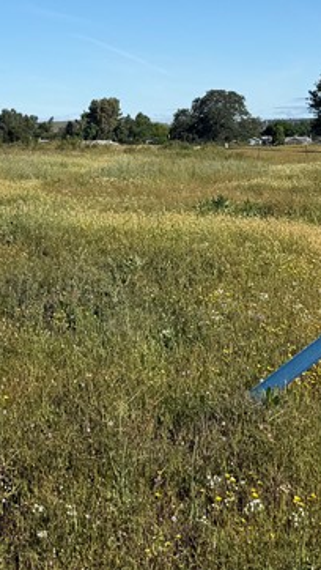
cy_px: 88
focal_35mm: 74
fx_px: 1118
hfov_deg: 16.3
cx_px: 142
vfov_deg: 27.8
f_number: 1.78
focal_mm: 6.76
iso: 80
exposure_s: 1/5319
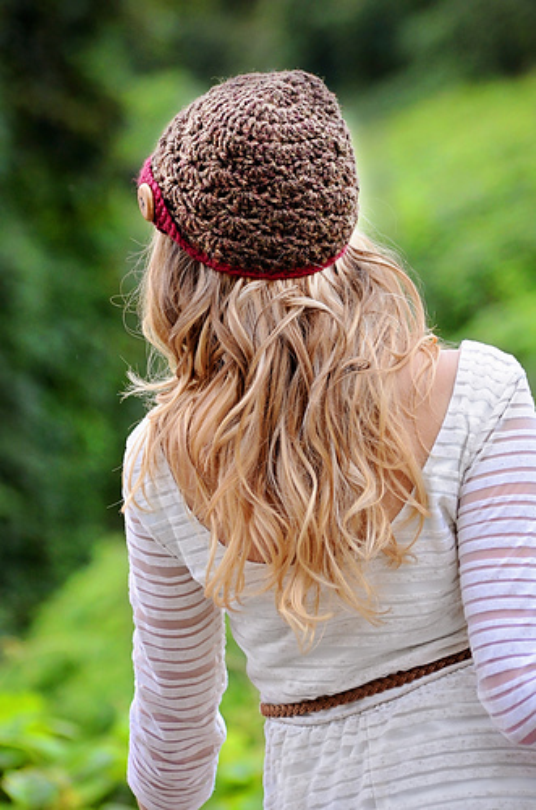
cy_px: 405
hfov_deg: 6.8
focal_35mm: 202
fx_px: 4544
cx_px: 268
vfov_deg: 10.2
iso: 1100
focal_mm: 135
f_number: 4.2
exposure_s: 1/125
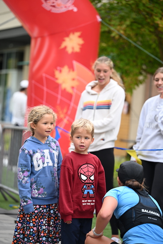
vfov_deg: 16.4
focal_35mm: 125
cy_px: 122
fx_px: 848
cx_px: 82
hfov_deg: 11.0
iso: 640
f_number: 2.8
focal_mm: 125
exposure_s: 1/1600
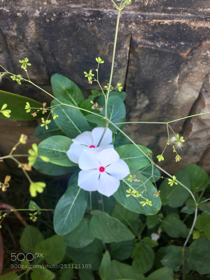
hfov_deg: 48.2
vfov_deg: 61.7
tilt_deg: -55.7
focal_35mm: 29
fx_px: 235
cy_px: 140
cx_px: 105
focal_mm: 4.15
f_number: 2.2
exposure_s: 1/100
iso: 32
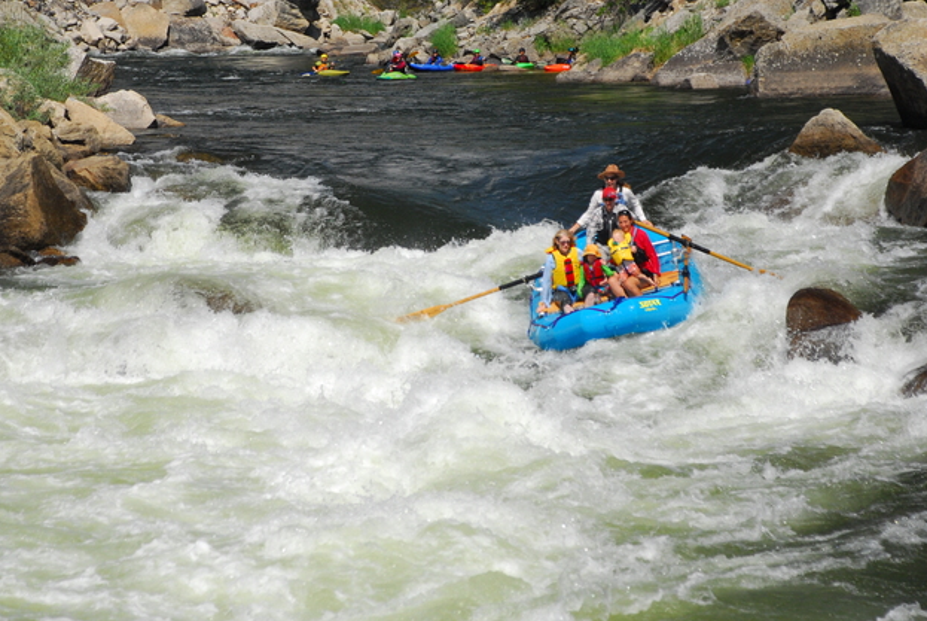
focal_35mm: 154
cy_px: 282
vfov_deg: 8.9
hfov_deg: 13.3
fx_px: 3970
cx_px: 429
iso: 320
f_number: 5.6
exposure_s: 1/500
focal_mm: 80
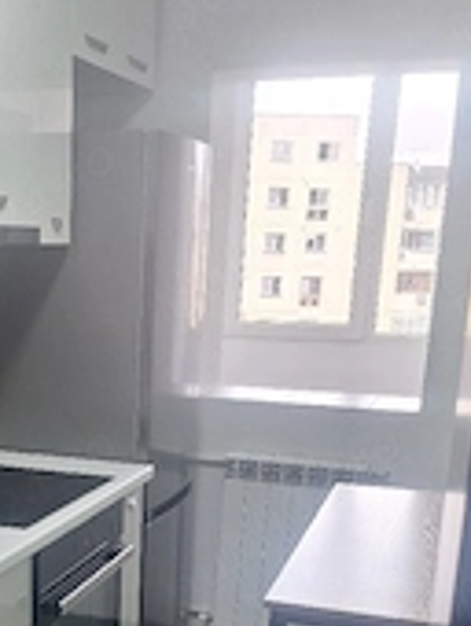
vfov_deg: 33.6
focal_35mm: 54
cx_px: 70
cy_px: 563
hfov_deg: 26.4
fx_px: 977
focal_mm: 5.54
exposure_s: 1/100
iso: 40
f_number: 1.8
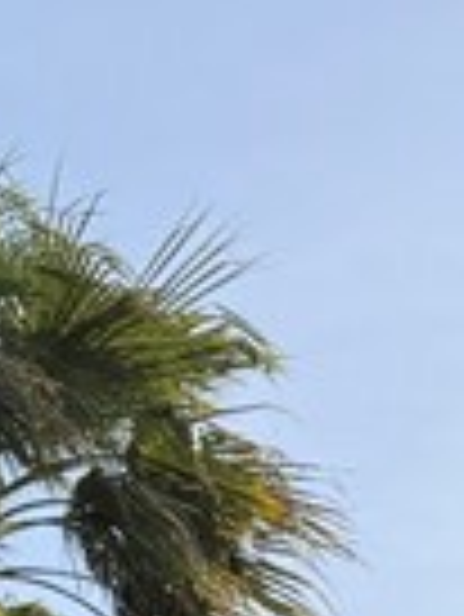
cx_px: 36
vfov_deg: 8.9
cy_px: 1897
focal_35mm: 179
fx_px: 3194
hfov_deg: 8.3
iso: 100
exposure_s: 1/4673
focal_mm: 6.76
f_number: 1.78
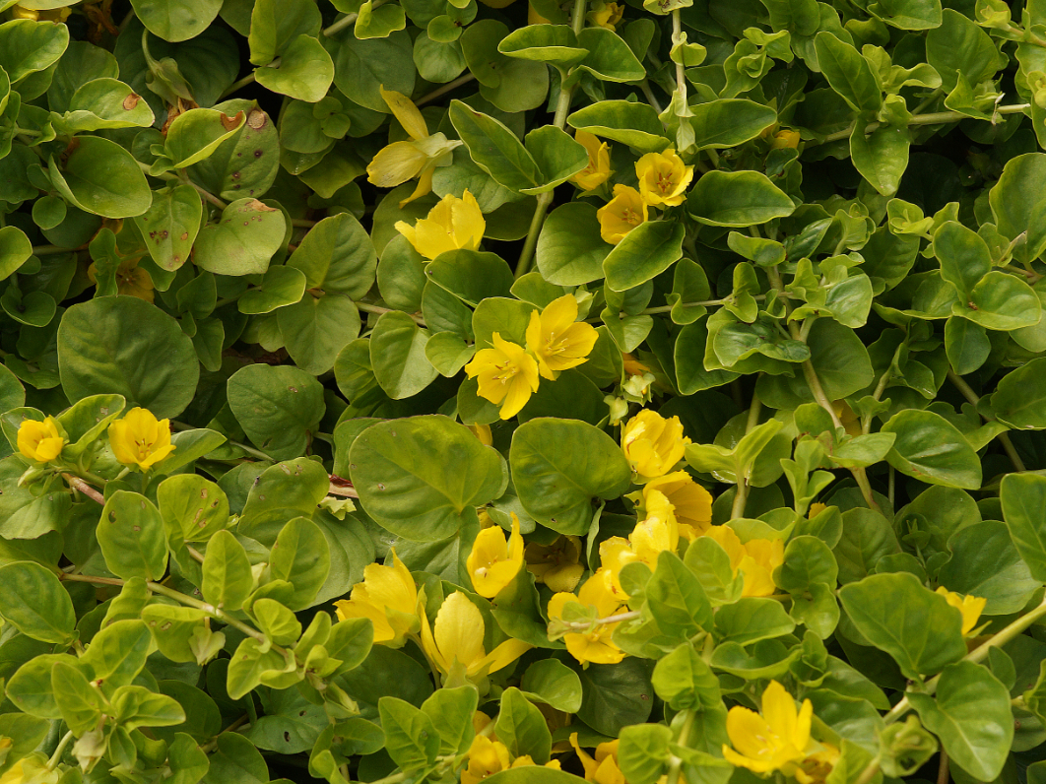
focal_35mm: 163
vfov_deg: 9.1
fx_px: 4924
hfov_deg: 12.1
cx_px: 542
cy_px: 392
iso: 250
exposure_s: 1/160
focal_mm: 100
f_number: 9
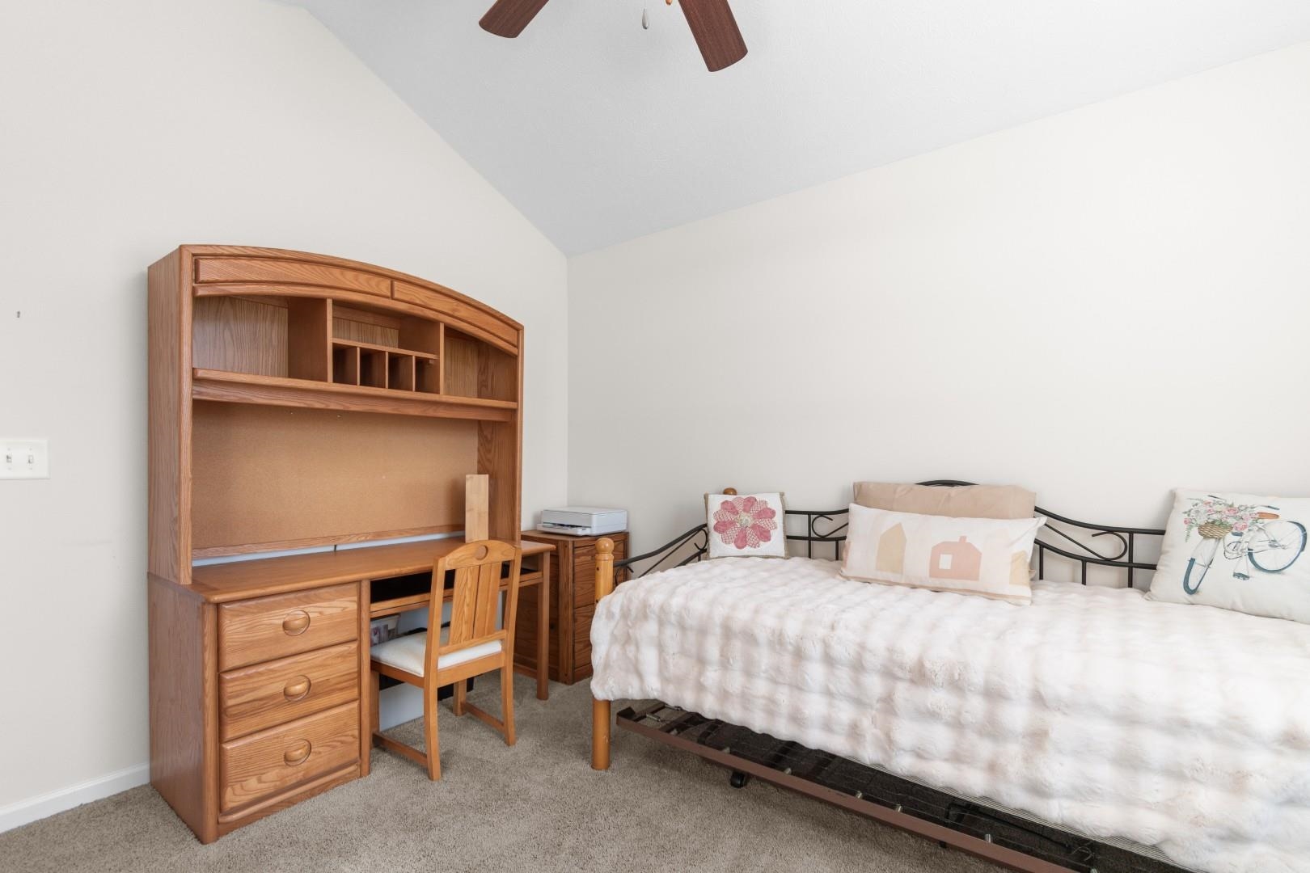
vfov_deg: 77.3
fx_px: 546
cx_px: 655
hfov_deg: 100.4
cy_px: 436
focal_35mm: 15
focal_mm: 10
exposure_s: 1/13
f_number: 4.5
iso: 100
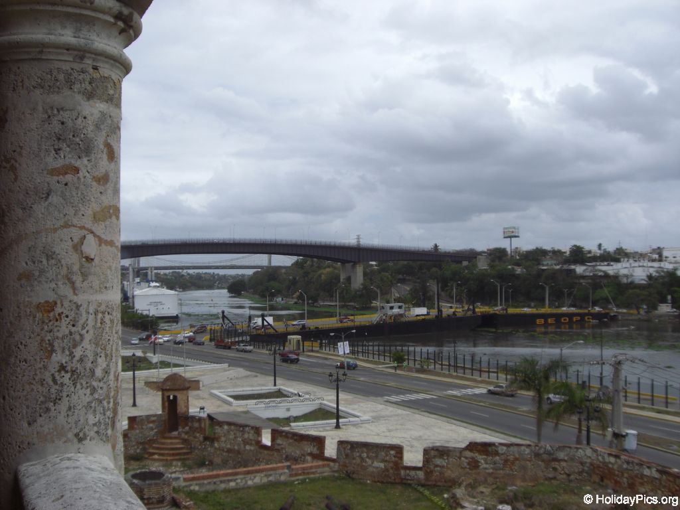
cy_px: 255
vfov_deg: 37.7
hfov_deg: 49.0
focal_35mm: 38
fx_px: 746
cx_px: 340
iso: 64
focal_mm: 6.2
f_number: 8
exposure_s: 1/250
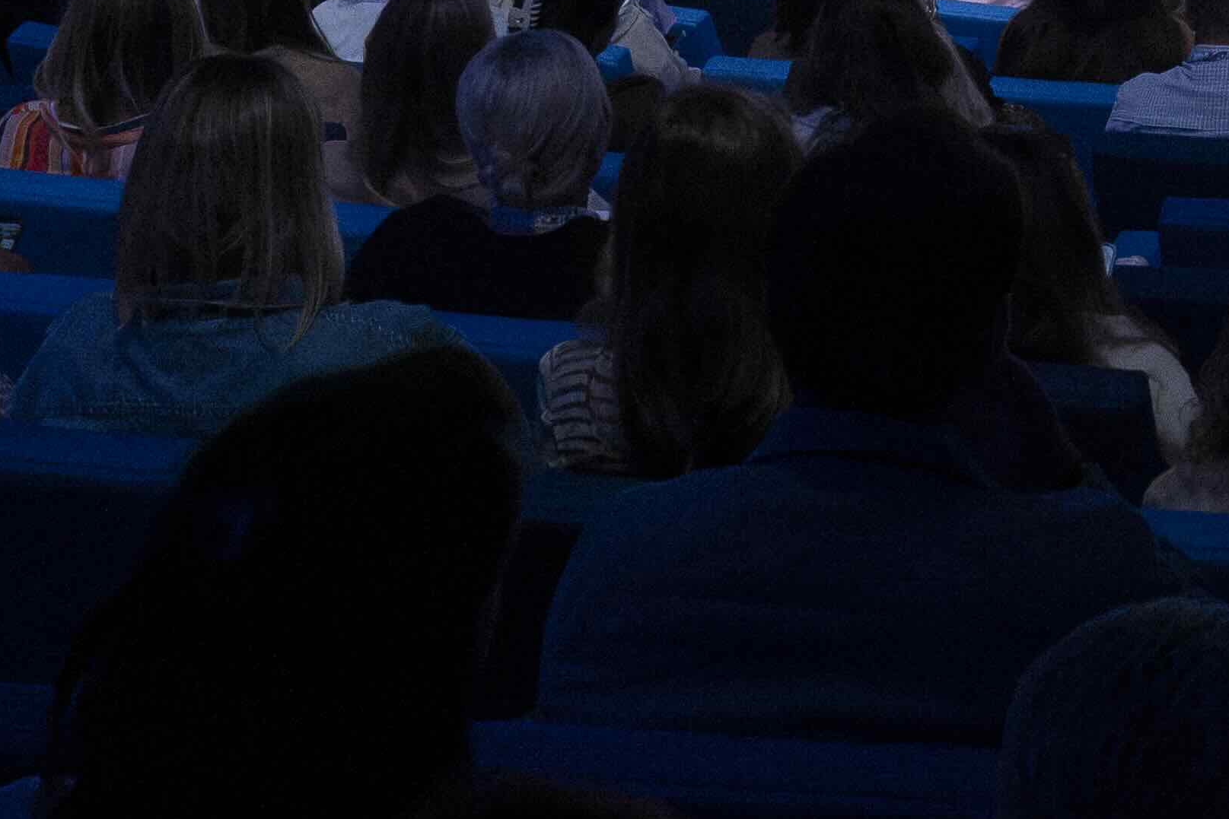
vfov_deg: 10.1
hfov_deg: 14.7
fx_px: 4438
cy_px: -560
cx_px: 1818
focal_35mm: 130
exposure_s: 1/125
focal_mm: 35
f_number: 10
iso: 10000
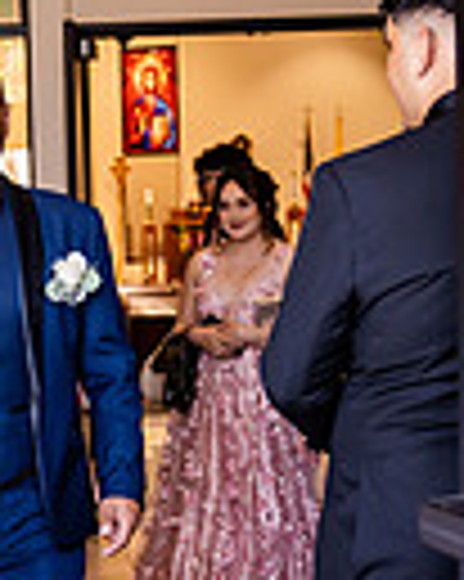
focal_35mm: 138
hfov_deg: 10.8
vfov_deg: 13.8
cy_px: 553
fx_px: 2372
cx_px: -181
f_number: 2.8
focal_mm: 28
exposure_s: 1/320
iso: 640
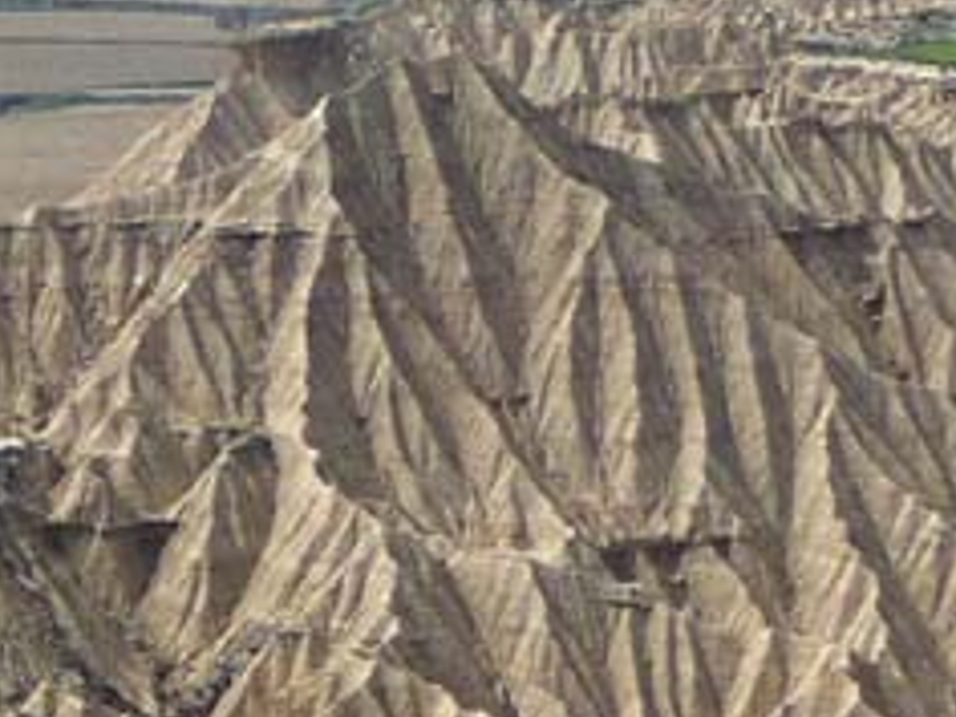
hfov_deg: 7.4
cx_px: -178
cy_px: 845
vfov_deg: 5.5
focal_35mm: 267
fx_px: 7374
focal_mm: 8.5
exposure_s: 1/1000
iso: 100
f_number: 4.2
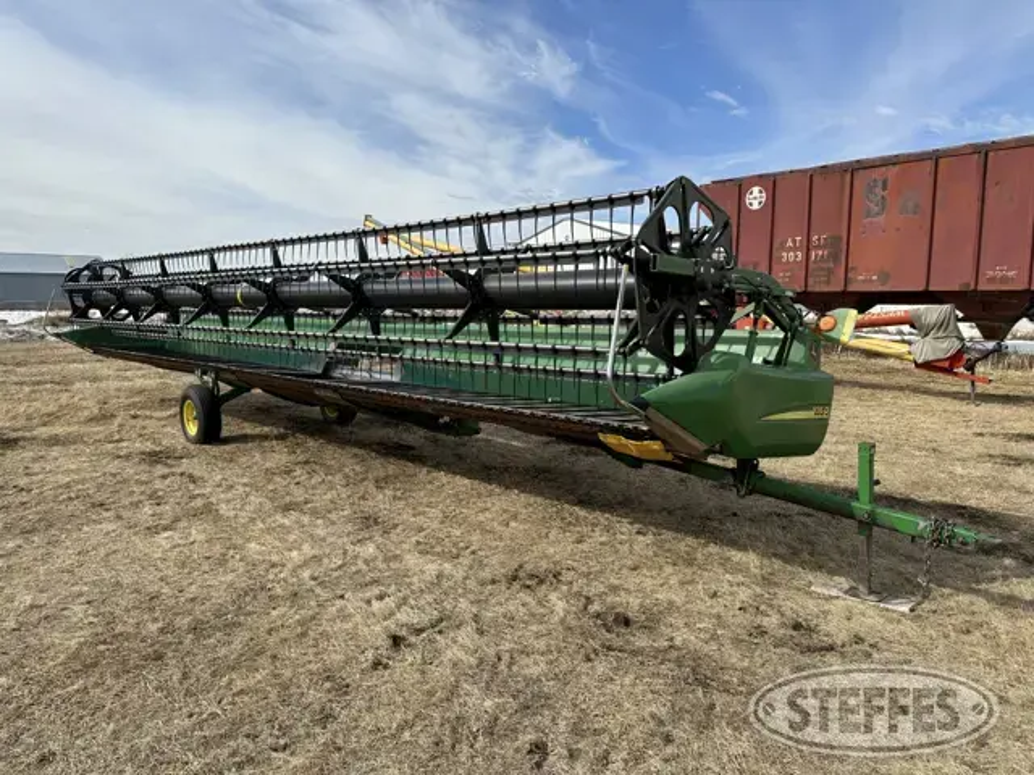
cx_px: 517
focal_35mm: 24
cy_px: 388
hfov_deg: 71.6
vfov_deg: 56.8
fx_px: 717
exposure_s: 1/4762
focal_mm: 6.86
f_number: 1.78
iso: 80
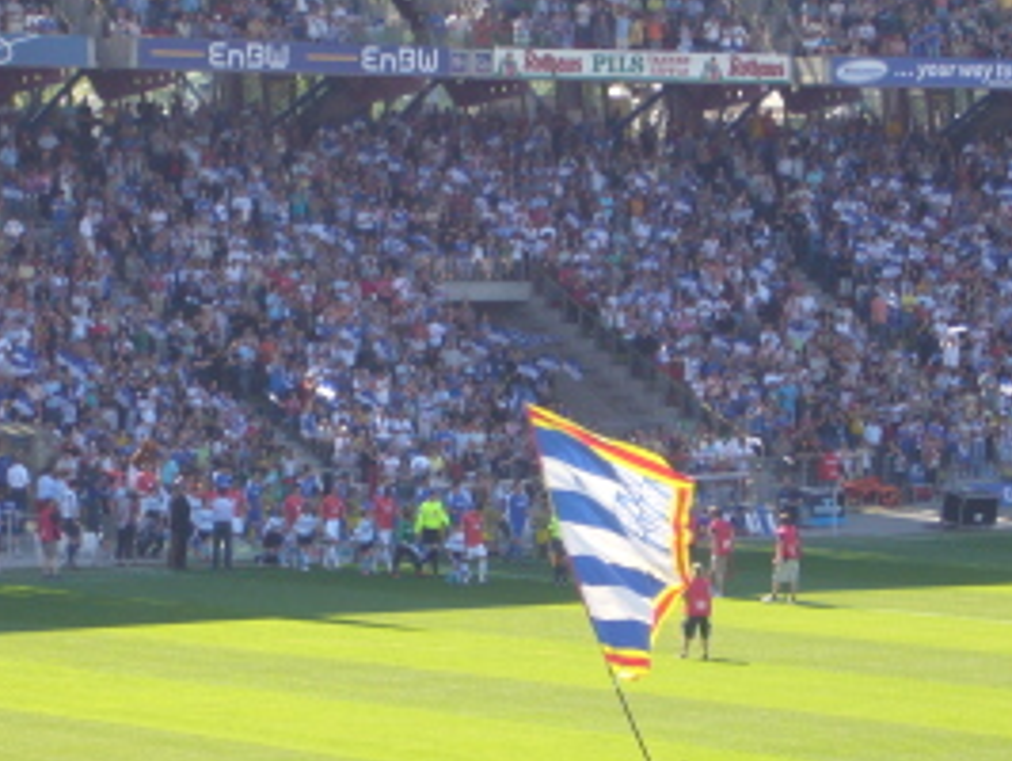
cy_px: 413
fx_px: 5765
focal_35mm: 197
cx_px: 514
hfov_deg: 10.0
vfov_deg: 7.6
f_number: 5
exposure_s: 1/100
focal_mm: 17.4
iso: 80
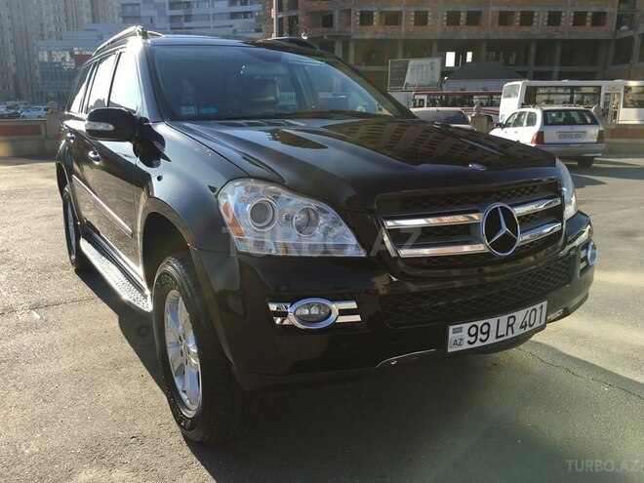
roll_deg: -0.9
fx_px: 540
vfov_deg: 48.2
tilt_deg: -14.0
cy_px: 242
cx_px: 322
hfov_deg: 61.7
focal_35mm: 29
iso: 25
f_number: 2.2
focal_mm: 4.15
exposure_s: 1/827
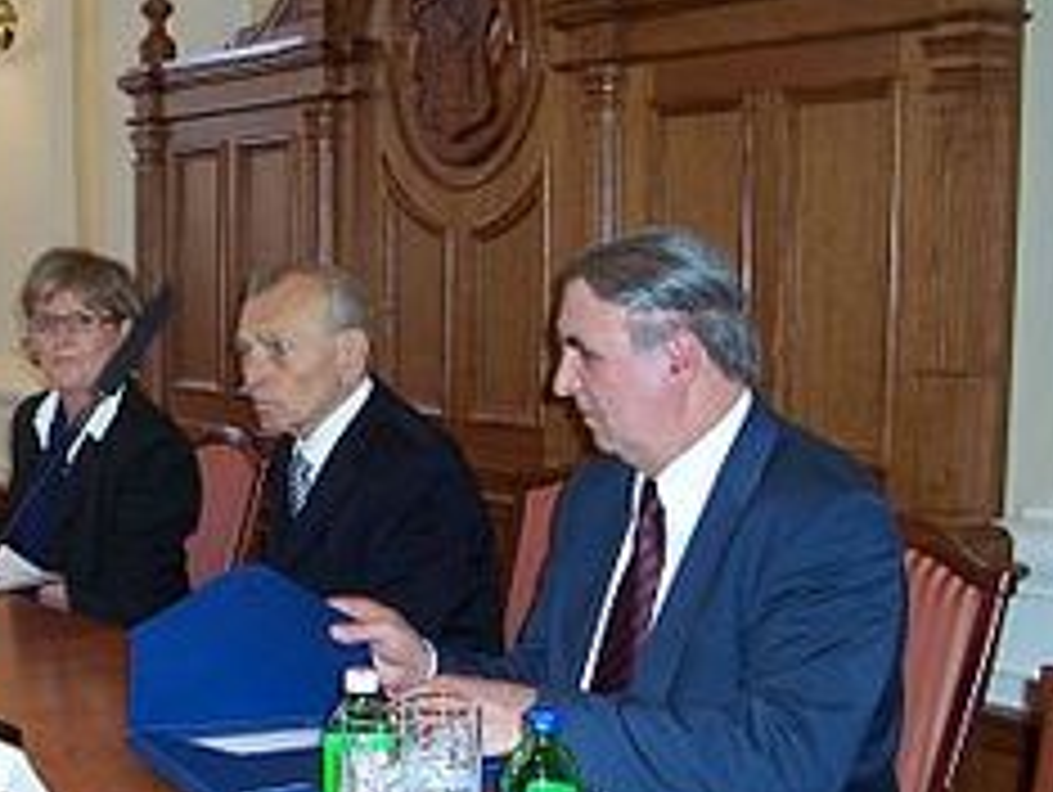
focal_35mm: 58
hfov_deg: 32.2
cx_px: 189
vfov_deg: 25.2
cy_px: 490
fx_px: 1766
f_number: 2.7
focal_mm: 5.6
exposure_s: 1/60
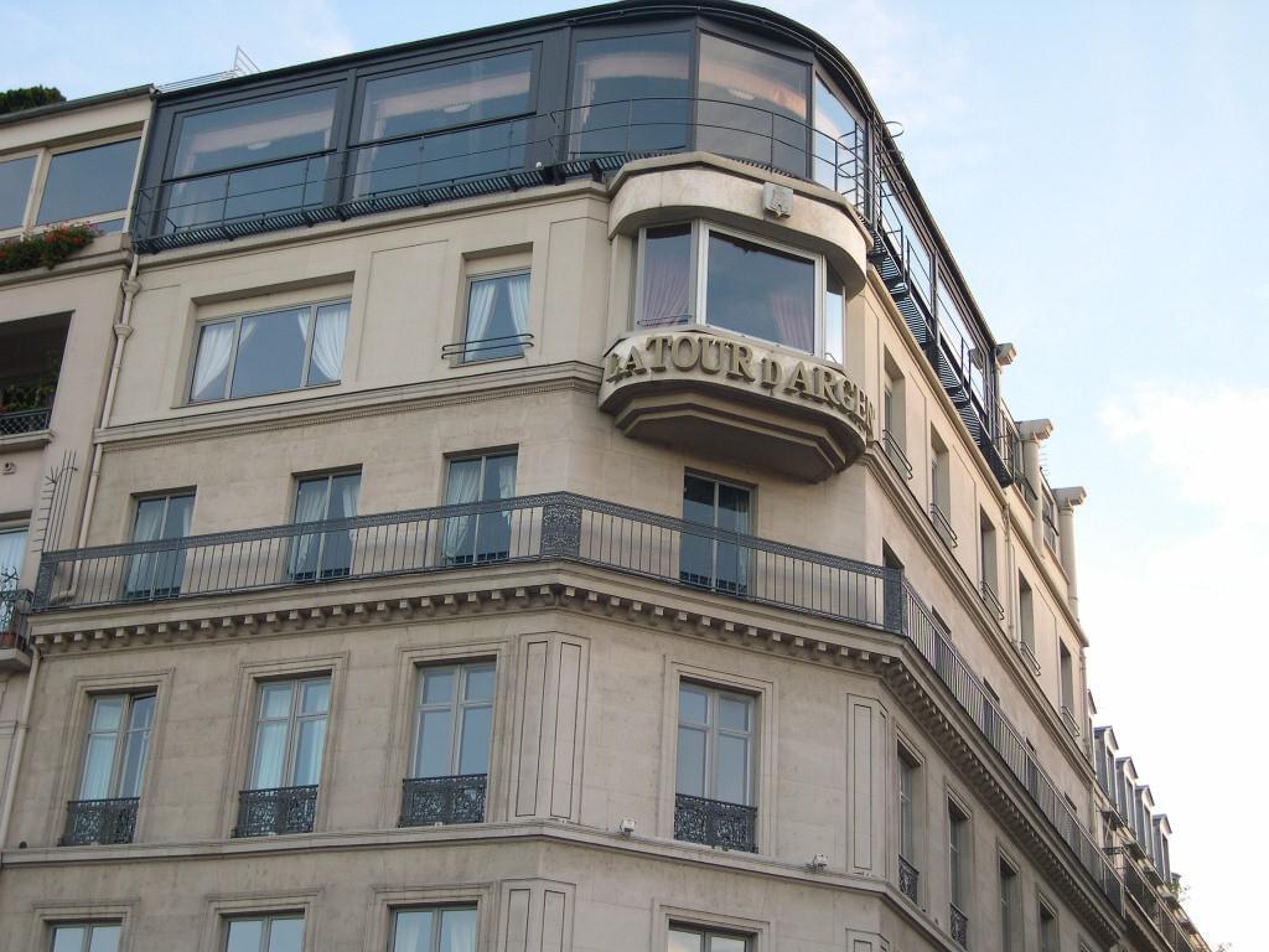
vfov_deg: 28.0
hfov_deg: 36.8
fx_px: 1906
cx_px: 634
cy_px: 476
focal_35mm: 52
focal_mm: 11.1
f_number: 3.2
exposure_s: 1/57.9
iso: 100
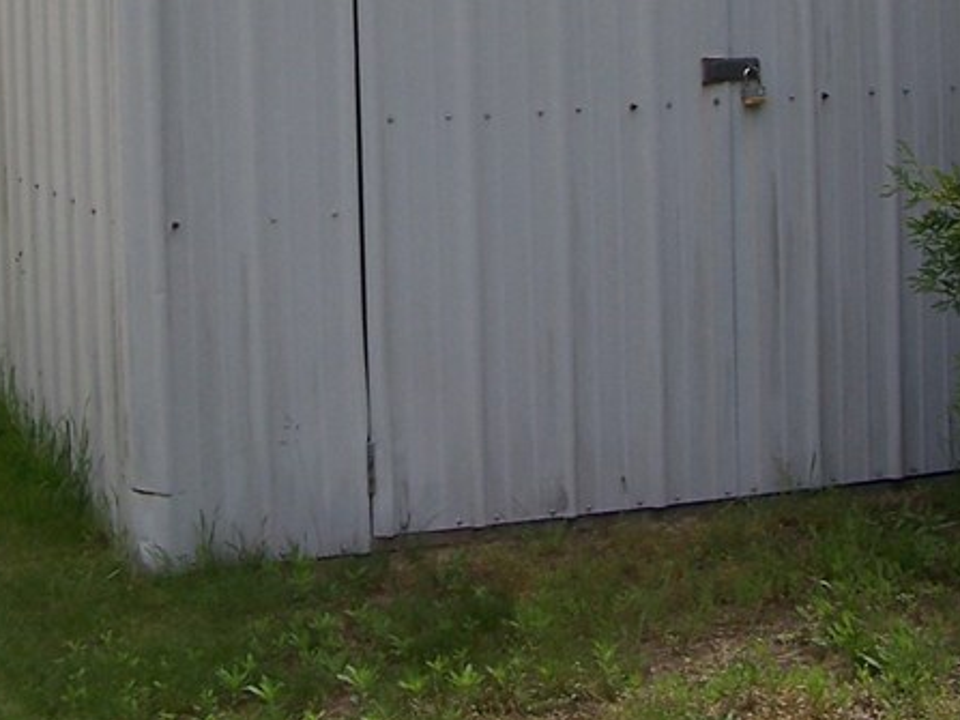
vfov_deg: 16.4
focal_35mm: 87
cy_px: -75
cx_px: 453
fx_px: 2412
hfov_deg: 22.5
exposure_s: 1/640
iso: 80
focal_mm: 6.3
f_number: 4
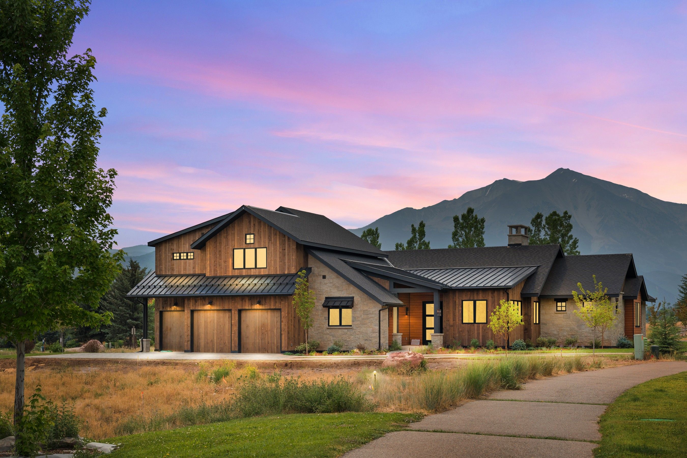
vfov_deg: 26.5
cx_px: 344
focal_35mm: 51
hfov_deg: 38.9
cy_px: 229
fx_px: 973
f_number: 7.1
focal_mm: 51
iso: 100
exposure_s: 1/100
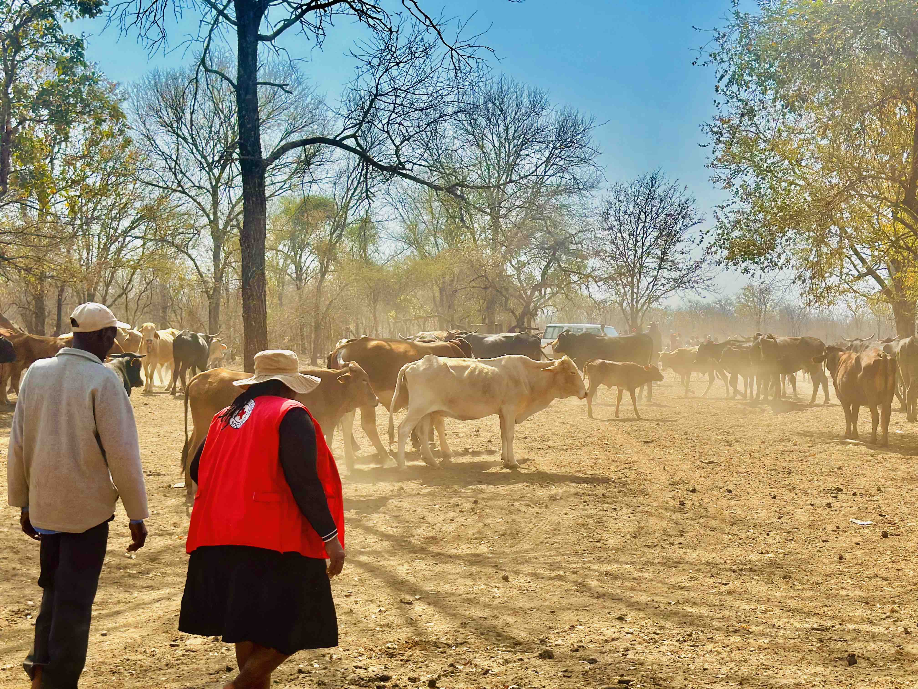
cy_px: 344
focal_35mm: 48
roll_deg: -1.9
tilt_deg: +3.6
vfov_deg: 30.3
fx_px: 1273
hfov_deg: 39.7
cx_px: 459
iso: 80
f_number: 1.78
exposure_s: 1/6623
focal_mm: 6.86
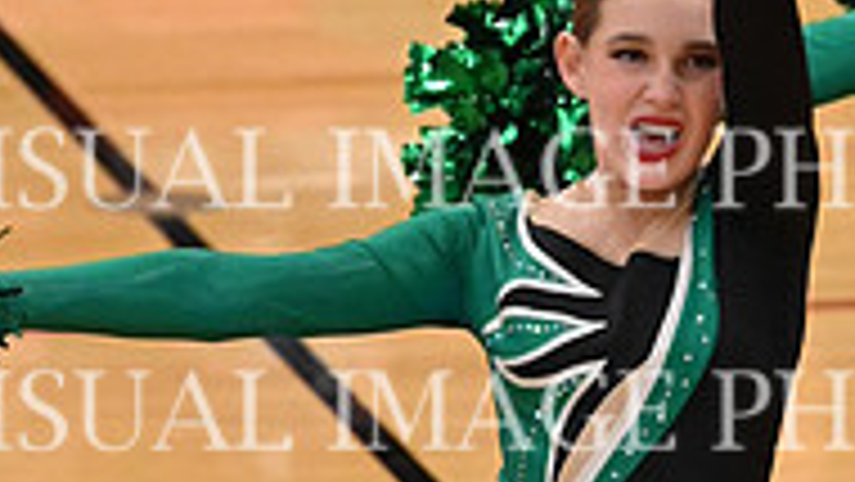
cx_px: 682
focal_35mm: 768
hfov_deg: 2.8
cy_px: 532
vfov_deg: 1.6
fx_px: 17416
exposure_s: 1/400
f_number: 4
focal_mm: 160
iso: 8000
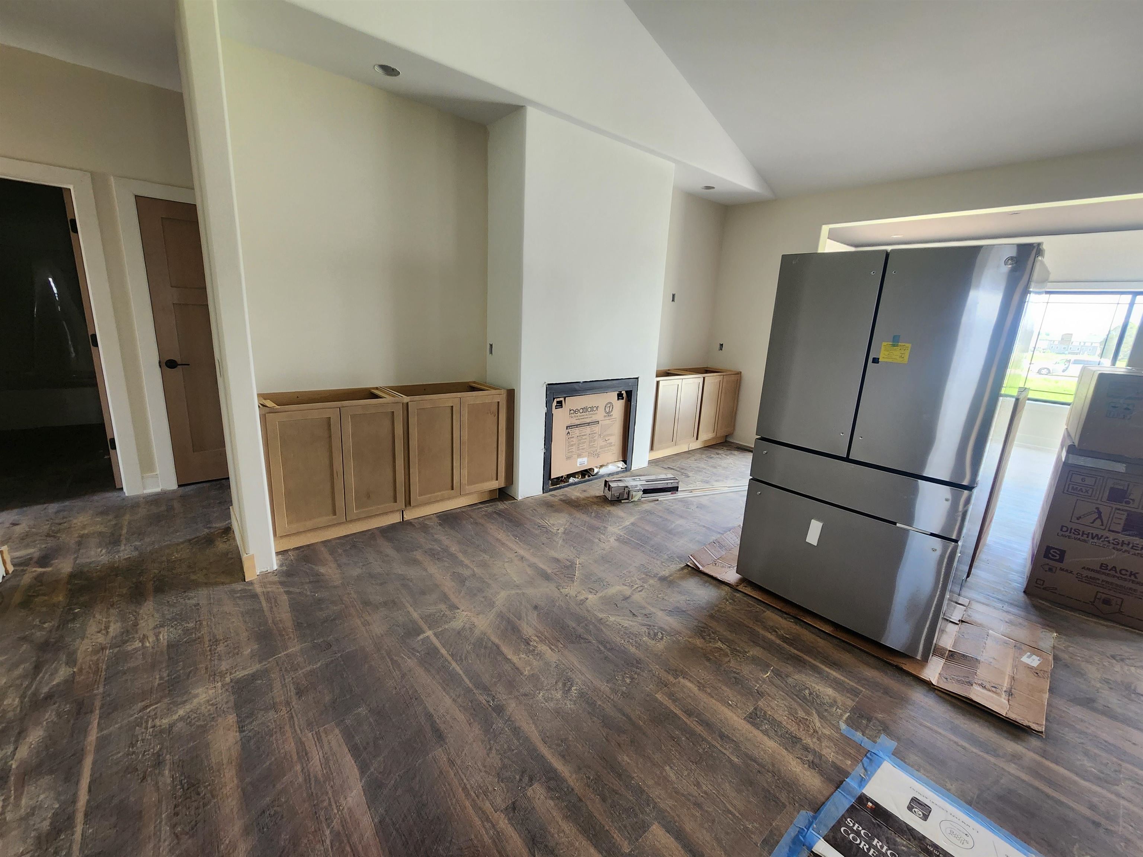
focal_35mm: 13
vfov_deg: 89.9
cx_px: 572
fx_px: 429
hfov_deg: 106.2
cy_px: 428
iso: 200
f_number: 2.2
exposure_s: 1/60
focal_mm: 2.2
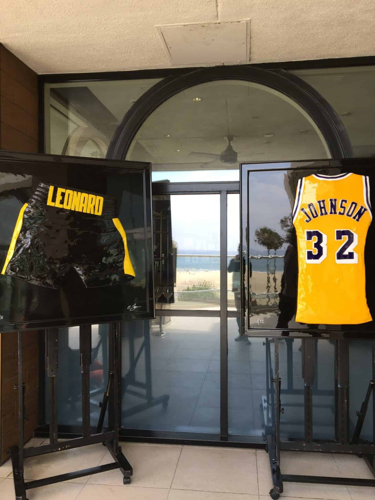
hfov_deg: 48.2
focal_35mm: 29
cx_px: 188
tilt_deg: -0.8
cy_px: 250
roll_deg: +0.3
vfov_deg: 61.7
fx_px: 419
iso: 25
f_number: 2.2
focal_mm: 4.15
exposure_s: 1/120
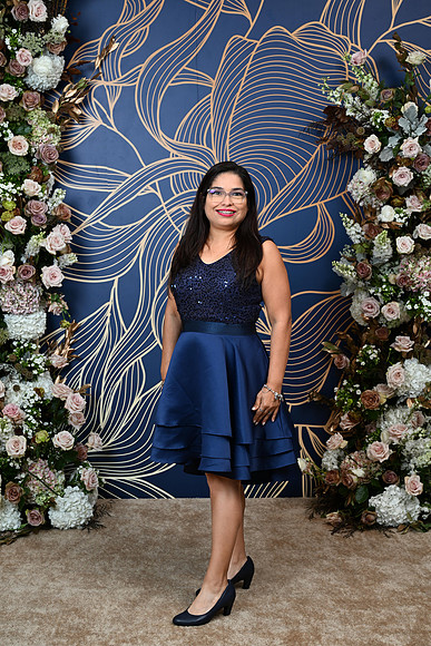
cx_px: 216
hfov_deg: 25.5
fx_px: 951
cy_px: 323
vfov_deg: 37.5
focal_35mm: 53
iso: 125
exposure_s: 1/125
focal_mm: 53
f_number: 6.3
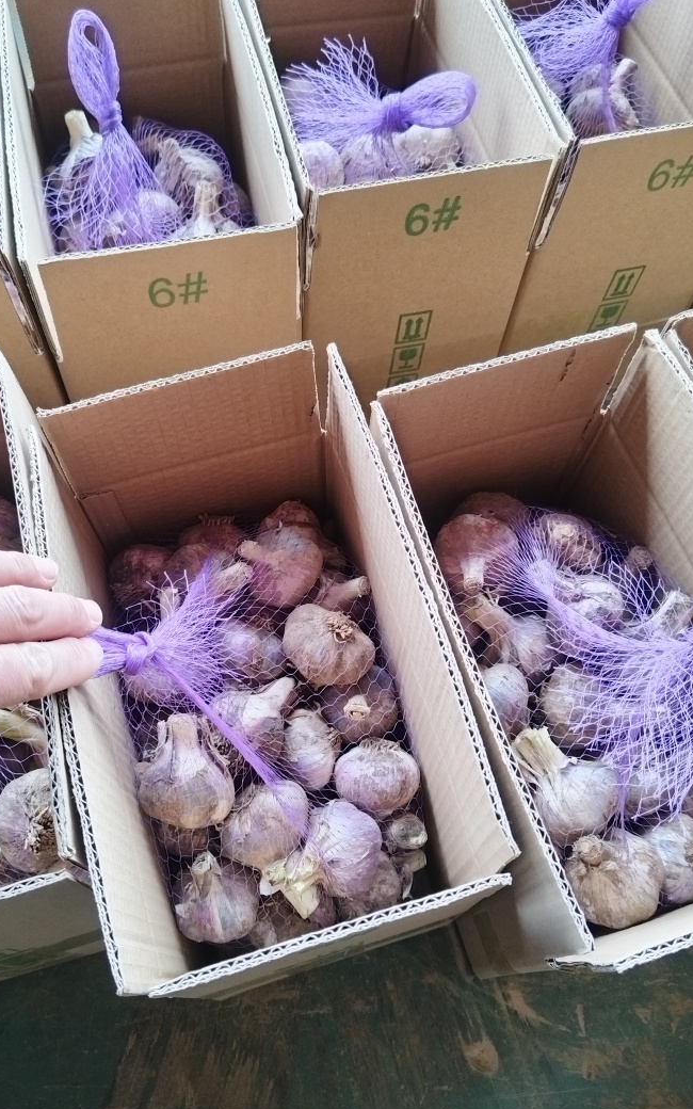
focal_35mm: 25
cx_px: 294
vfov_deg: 72.5
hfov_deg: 49.1
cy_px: 566
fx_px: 755
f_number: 1.9
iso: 668
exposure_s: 1/100
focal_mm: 5.52
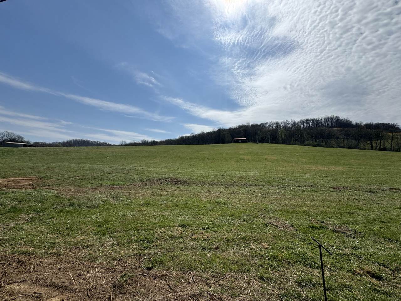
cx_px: 200
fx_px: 162
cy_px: 150
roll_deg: -2.7
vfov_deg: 85.7
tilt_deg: +4.8
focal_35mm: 14
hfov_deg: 102.1
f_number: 2.2
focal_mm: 2.22
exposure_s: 1/4630
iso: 32
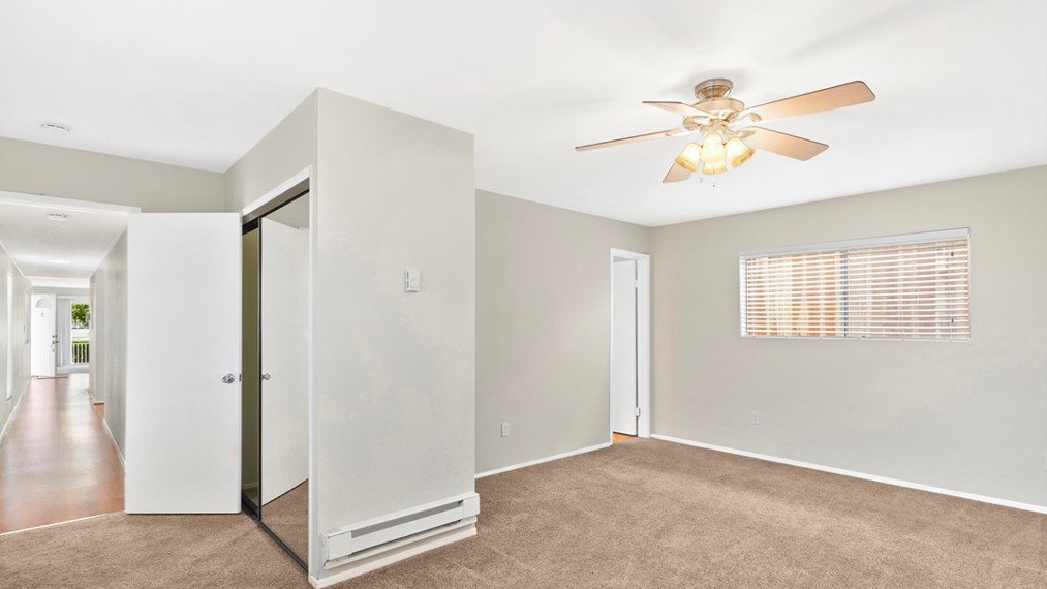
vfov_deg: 61.0
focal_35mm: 18
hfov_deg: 92.7
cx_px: 524
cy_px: 304
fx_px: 500
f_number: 8
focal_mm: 17
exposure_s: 1/15
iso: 1250
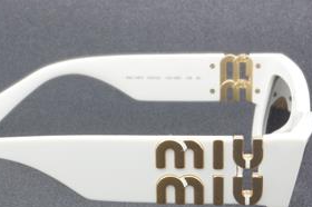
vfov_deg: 12.7
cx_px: 103
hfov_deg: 19.1
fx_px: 926
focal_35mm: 107
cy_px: 139
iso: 100
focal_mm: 50
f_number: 32
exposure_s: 1.3
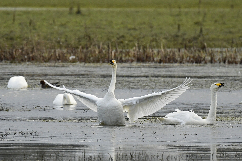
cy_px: 80
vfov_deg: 2.3
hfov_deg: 3.4
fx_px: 4033
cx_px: 121
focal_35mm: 600
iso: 640
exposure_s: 1/800
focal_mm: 600
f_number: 8
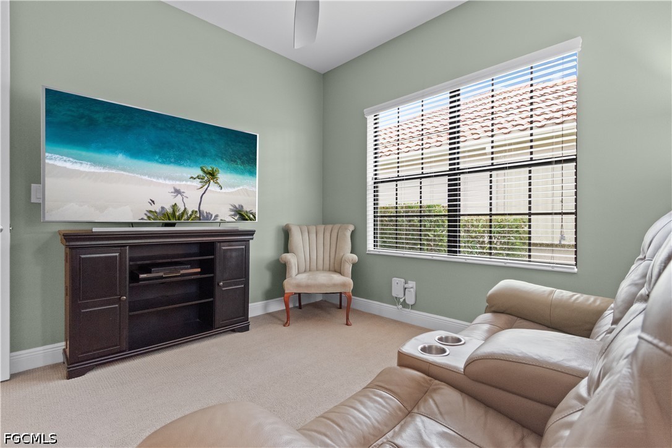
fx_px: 280
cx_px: 336
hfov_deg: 100.4
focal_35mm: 15
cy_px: 224
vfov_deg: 77.3
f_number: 4.5
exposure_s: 1/50
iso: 800
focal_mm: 10
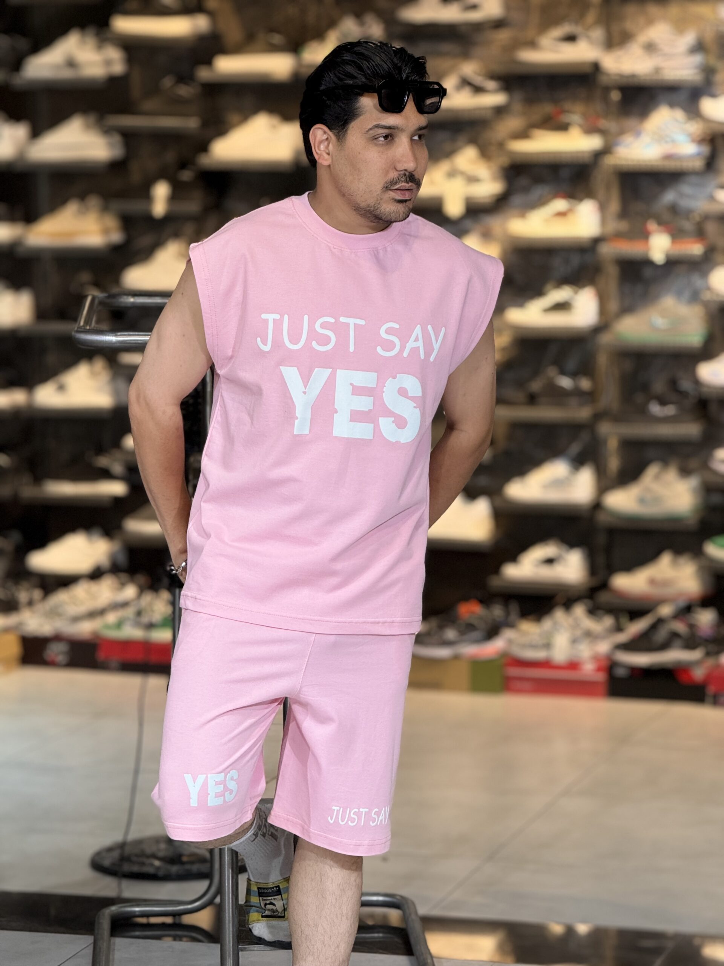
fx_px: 3346
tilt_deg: -6.3
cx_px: 362
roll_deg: -0.4
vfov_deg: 16.4
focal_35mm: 120
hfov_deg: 12.3
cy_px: 483
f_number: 2.8
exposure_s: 1/100
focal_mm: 15.66
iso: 125
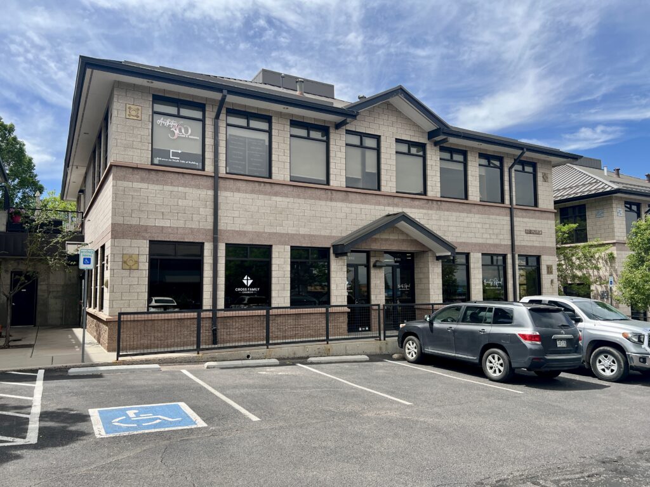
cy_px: 244
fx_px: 488
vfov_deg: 53.1
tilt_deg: +5.6
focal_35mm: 26
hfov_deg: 67.3
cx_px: 325
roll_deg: +0.3
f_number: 1.5
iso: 50
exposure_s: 1/3165
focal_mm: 5.7
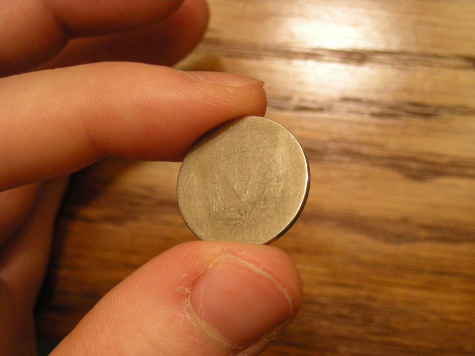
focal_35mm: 76
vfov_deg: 19.4
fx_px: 1043
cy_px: 178
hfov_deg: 25.7
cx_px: 238
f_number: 3.9
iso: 400
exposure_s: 1/53
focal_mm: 12.3
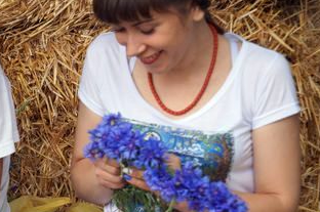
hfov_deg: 10.2
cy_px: 166
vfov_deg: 6.8
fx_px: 1793
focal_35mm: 202
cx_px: 51
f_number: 5.6
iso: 125
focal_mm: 60
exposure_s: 1/160
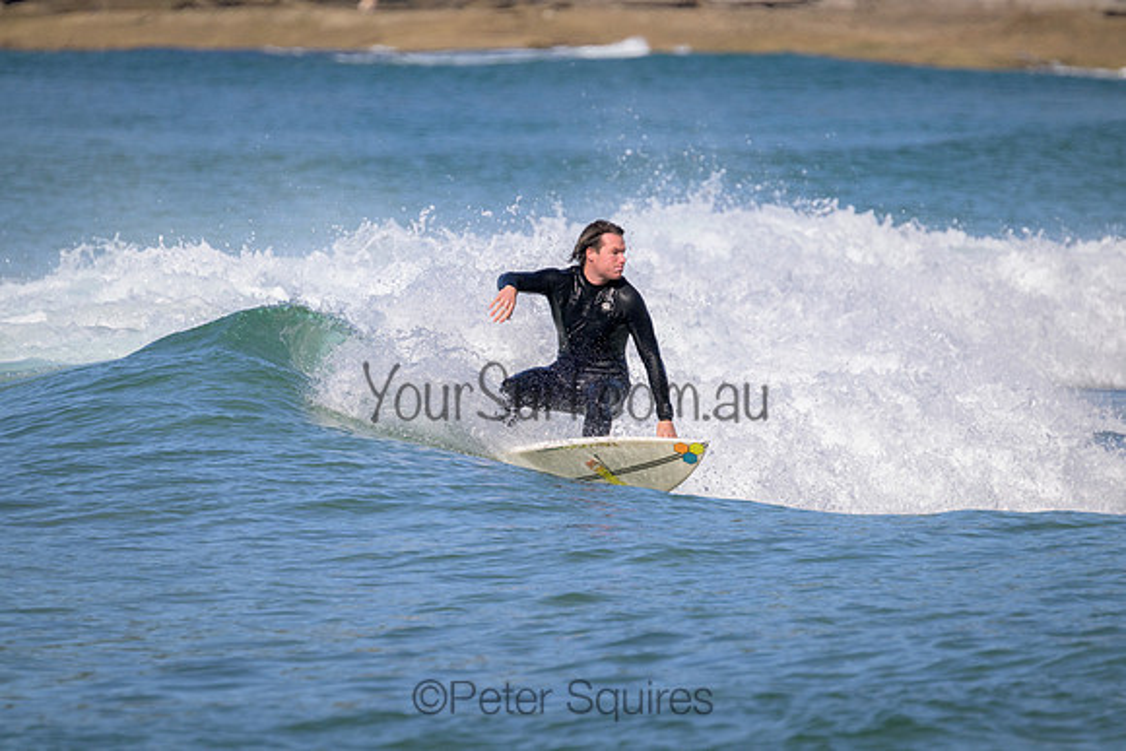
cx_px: 563
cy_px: 376
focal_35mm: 640
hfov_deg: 3.2
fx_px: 20022
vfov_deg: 2.1
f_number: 11
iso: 720
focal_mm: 640
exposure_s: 1/2000
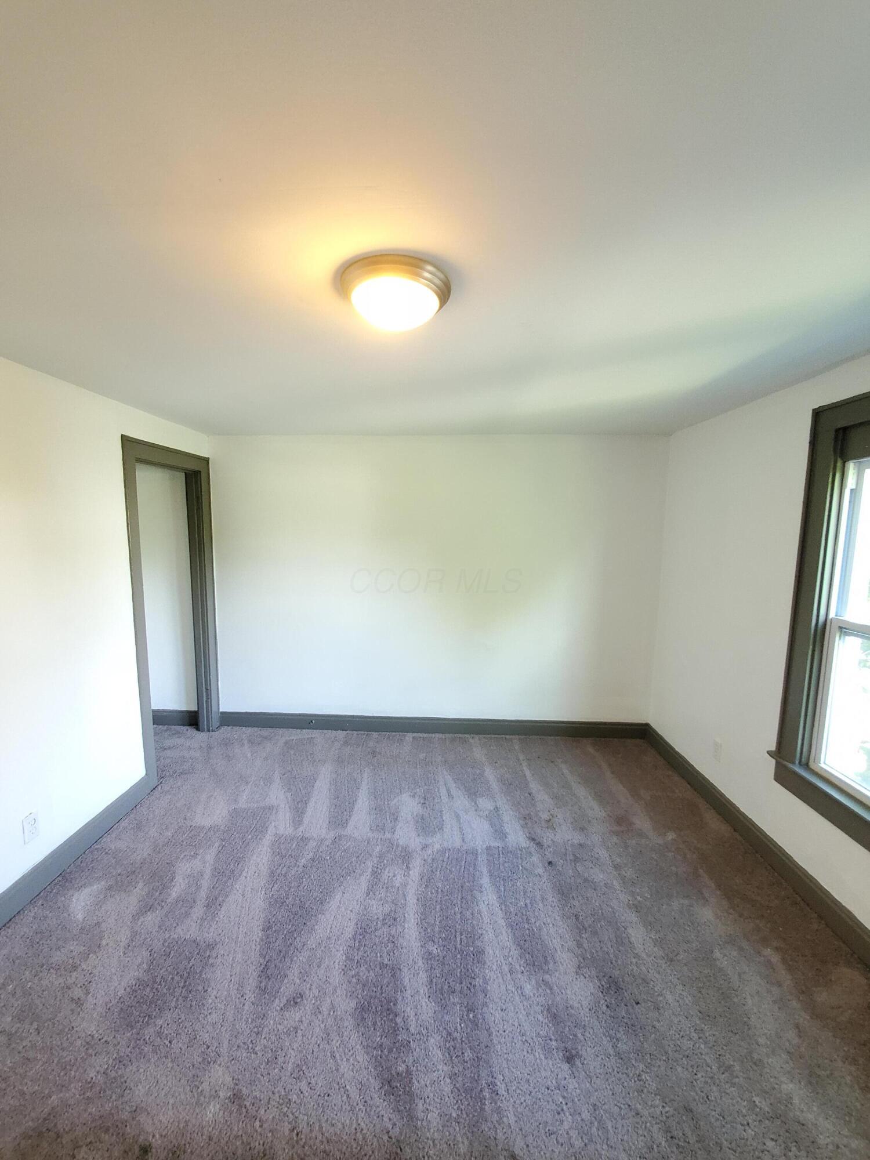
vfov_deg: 106.2
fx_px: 436
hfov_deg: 89.9
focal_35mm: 13
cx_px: 435
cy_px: 580
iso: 500
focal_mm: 1.8
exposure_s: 1/40
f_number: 2.2
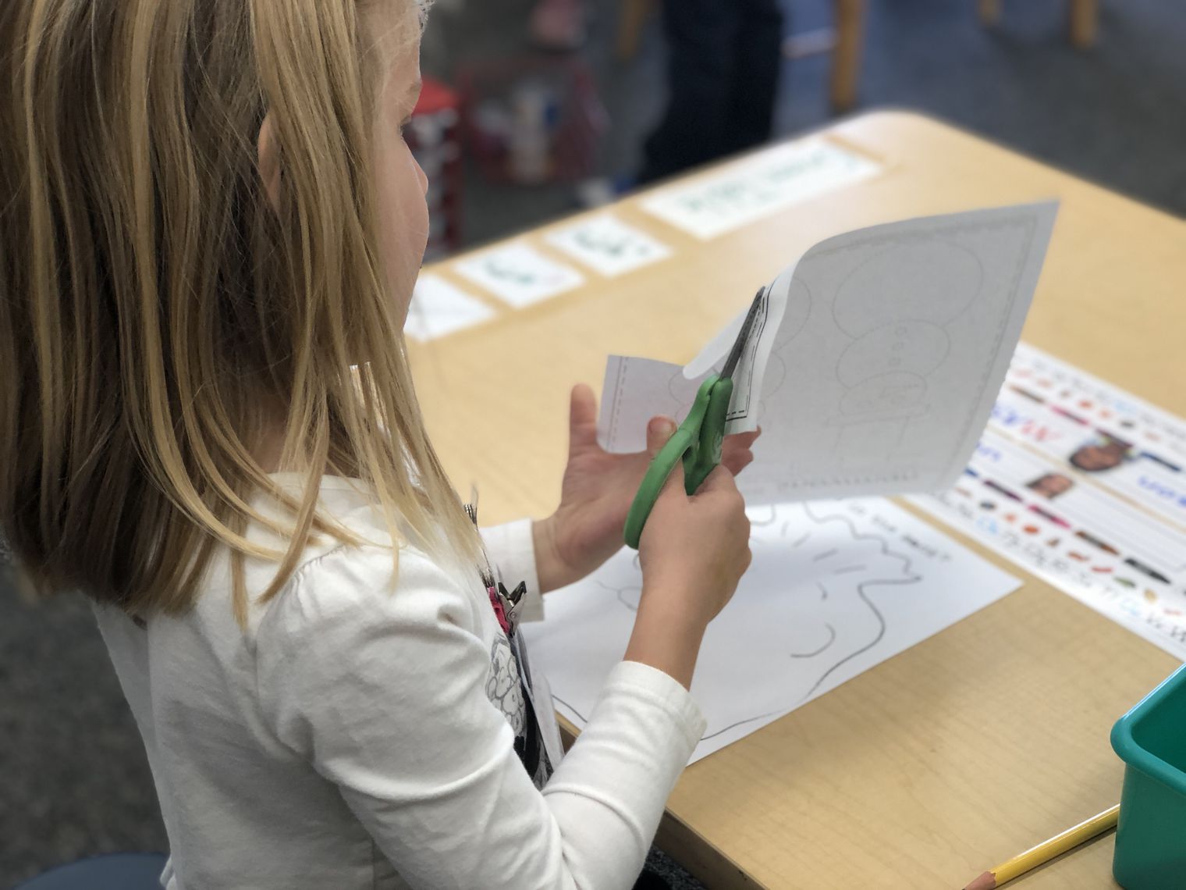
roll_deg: -0.9
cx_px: 593
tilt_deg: -32.9
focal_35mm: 57
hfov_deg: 33.8
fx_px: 1953
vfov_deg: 25.7
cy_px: 445
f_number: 2.8
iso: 32
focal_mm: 6.6
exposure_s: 1/30
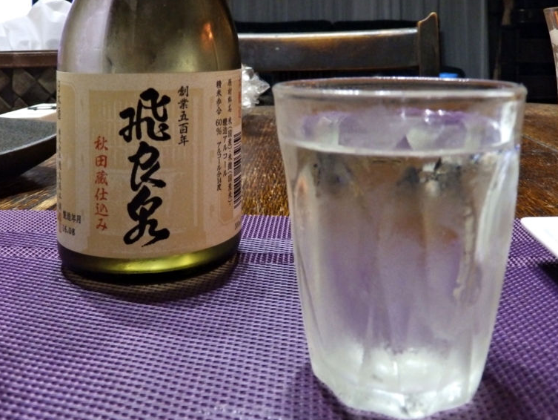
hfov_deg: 53.9
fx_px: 549
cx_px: 282
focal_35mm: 34
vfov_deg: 41.8
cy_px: 215
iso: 800
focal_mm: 5.7
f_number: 3.7
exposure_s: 1/15
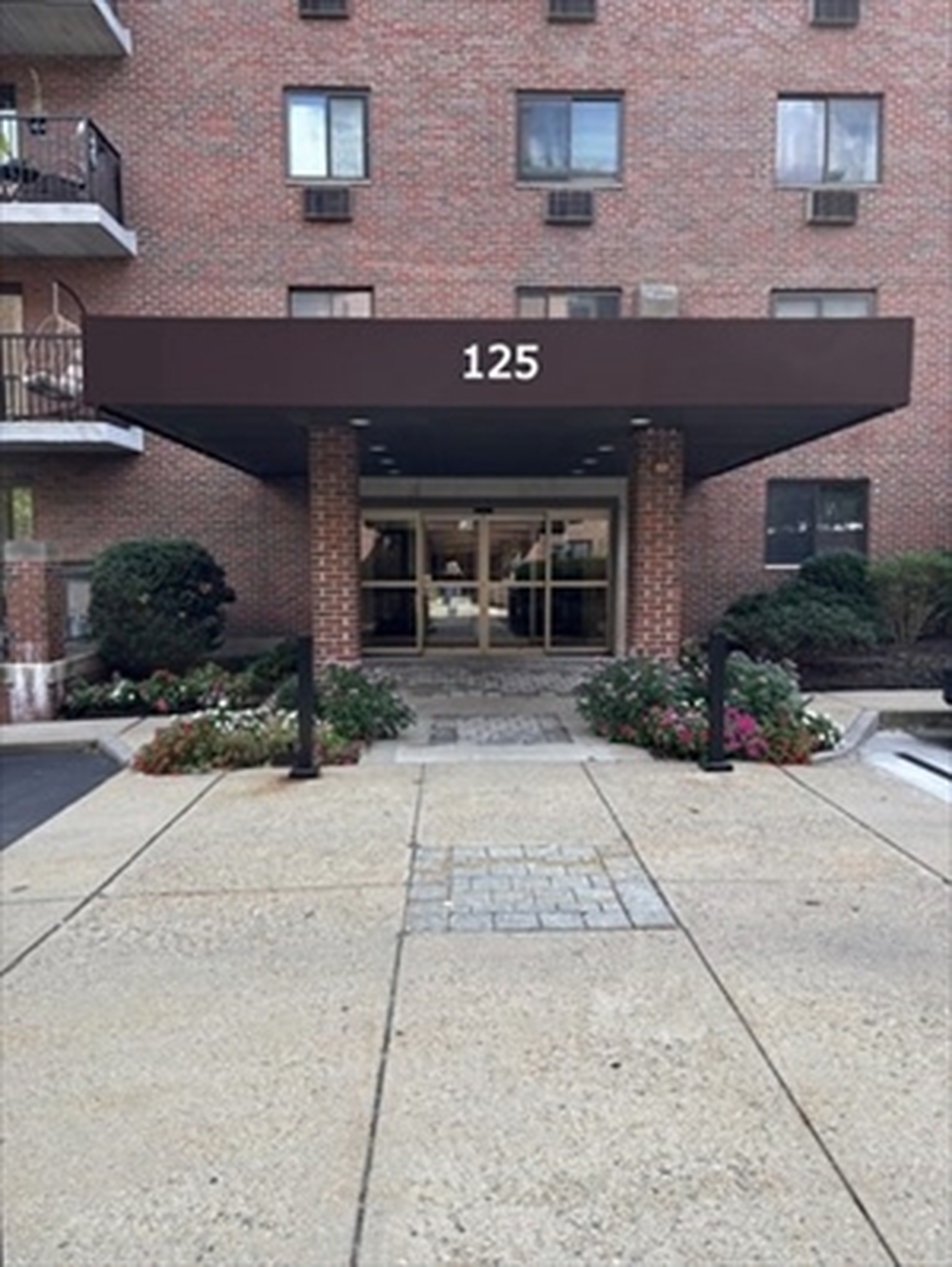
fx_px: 952
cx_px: 476
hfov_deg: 53.1
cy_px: 634
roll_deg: +0.3
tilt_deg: -3.9
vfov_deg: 67.3
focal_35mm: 26
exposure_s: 1/634
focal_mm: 5.96
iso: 50
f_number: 1.6
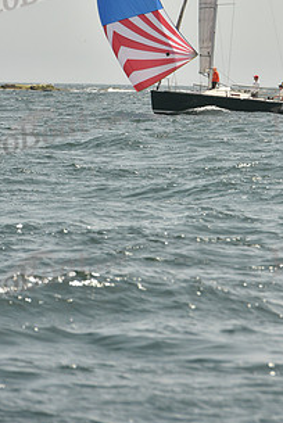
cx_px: 199
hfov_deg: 3.6
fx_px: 4470
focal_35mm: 380
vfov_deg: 5.4
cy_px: 47
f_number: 9
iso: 400
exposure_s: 1/1600
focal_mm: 200
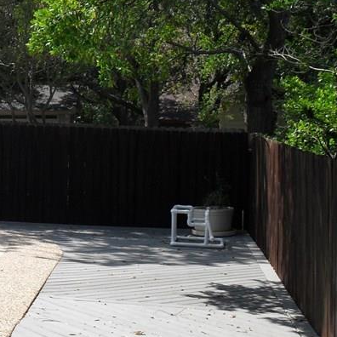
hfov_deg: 19.9
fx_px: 881
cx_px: -97
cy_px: 182
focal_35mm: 80
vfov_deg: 21.6
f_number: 8.9
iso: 100
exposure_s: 1/125
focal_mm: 6.2
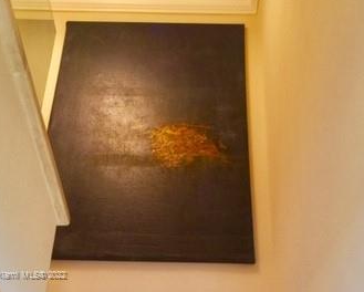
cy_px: 275
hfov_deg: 34.1
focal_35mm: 55
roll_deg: +0.2
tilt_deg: +33.7
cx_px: 205
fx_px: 593
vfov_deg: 26.5
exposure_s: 1/15
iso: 40
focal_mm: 4.15
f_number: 2.2
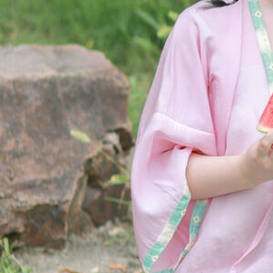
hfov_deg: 4.7
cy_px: 58
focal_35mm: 373
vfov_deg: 4.7
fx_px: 3328
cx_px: 441
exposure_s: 1/640
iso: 100
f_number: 1.8
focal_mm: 85
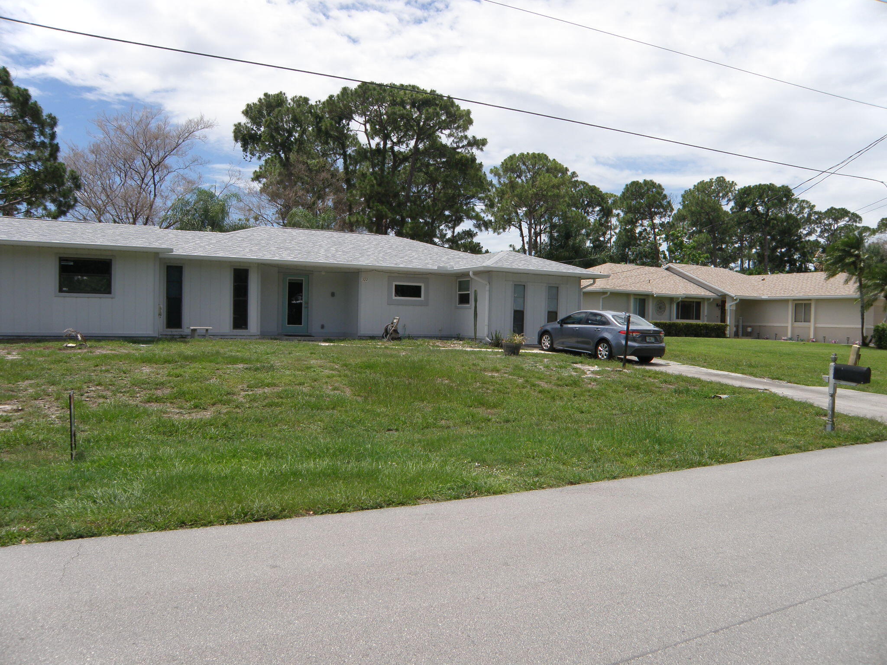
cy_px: 332
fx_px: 666
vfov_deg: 53.1
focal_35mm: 26
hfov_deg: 67.3
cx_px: 444
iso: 64
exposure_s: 1/1000
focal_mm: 4.6
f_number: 3.5
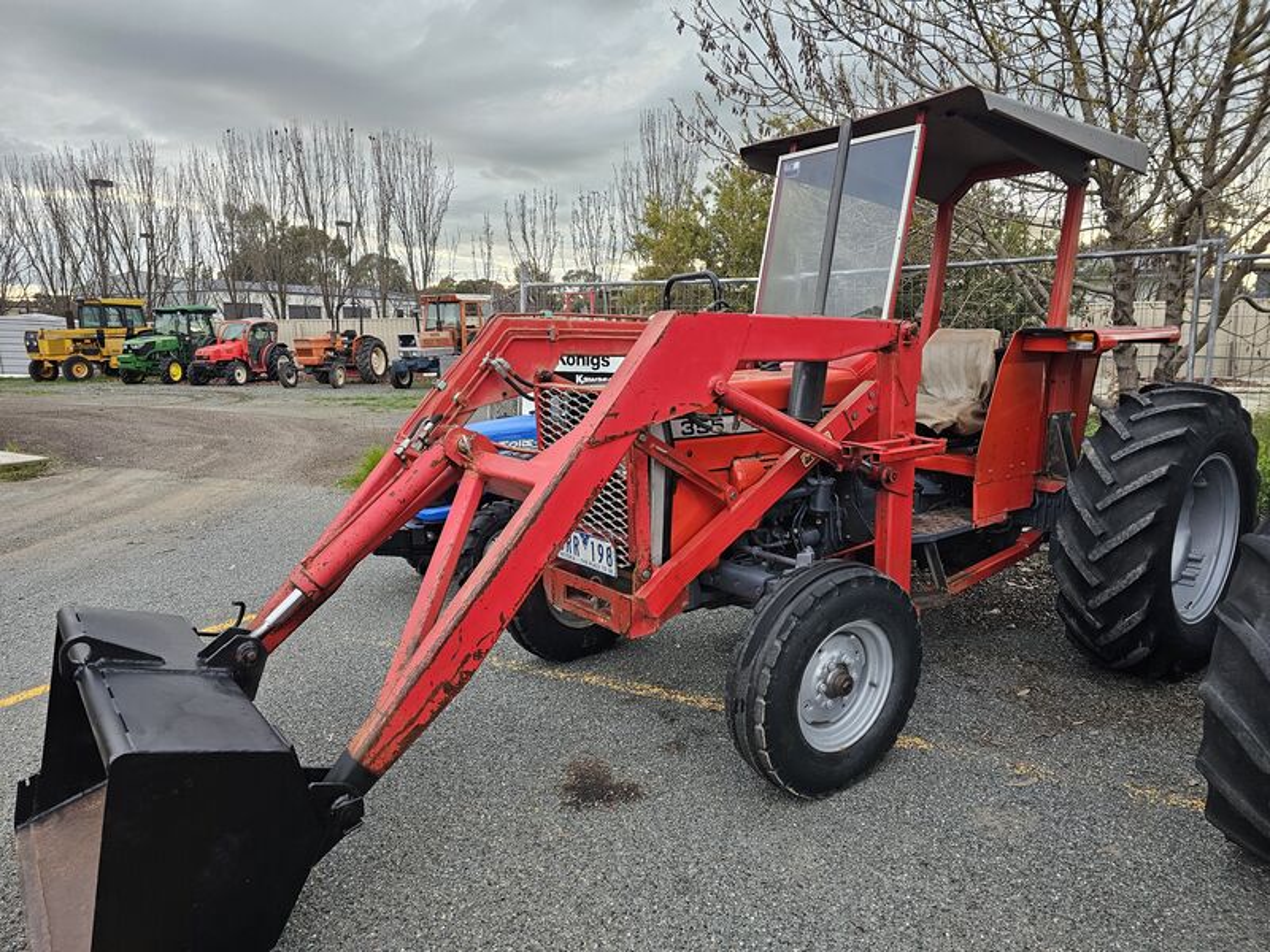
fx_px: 844
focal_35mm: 23
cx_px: 635
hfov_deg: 73.9
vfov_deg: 58.9
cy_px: 476
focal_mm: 6.3
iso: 125
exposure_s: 1/180
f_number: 1.7
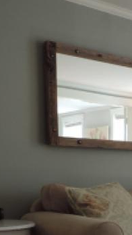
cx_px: 270
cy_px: 226
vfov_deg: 26.3
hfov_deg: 13.3
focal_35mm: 77
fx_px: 479
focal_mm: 4.3
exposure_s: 1/30
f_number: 3
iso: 80
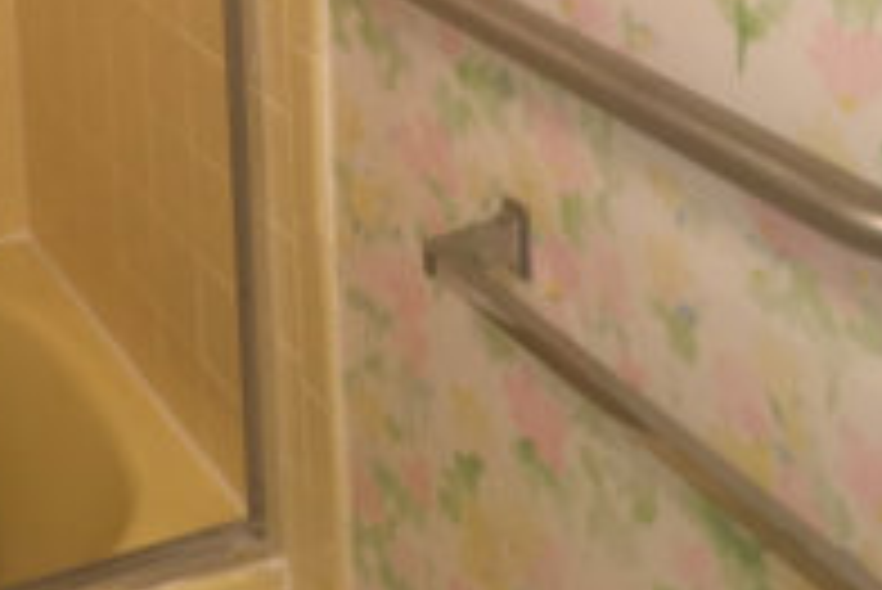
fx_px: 1888
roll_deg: +3.7
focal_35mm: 77
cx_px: 50
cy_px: -218
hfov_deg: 25.3
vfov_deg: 16.6
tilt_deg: -13.7
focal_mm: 4.15
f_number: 2.2
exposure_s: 1/30
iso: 50
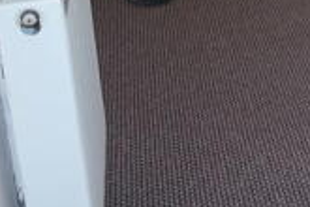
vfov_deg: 13.5
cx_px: 568
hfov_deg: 17.3
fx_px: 818
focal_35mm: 95
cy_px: -112
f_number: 3.5
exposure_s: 1/30
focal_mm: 16
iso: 400
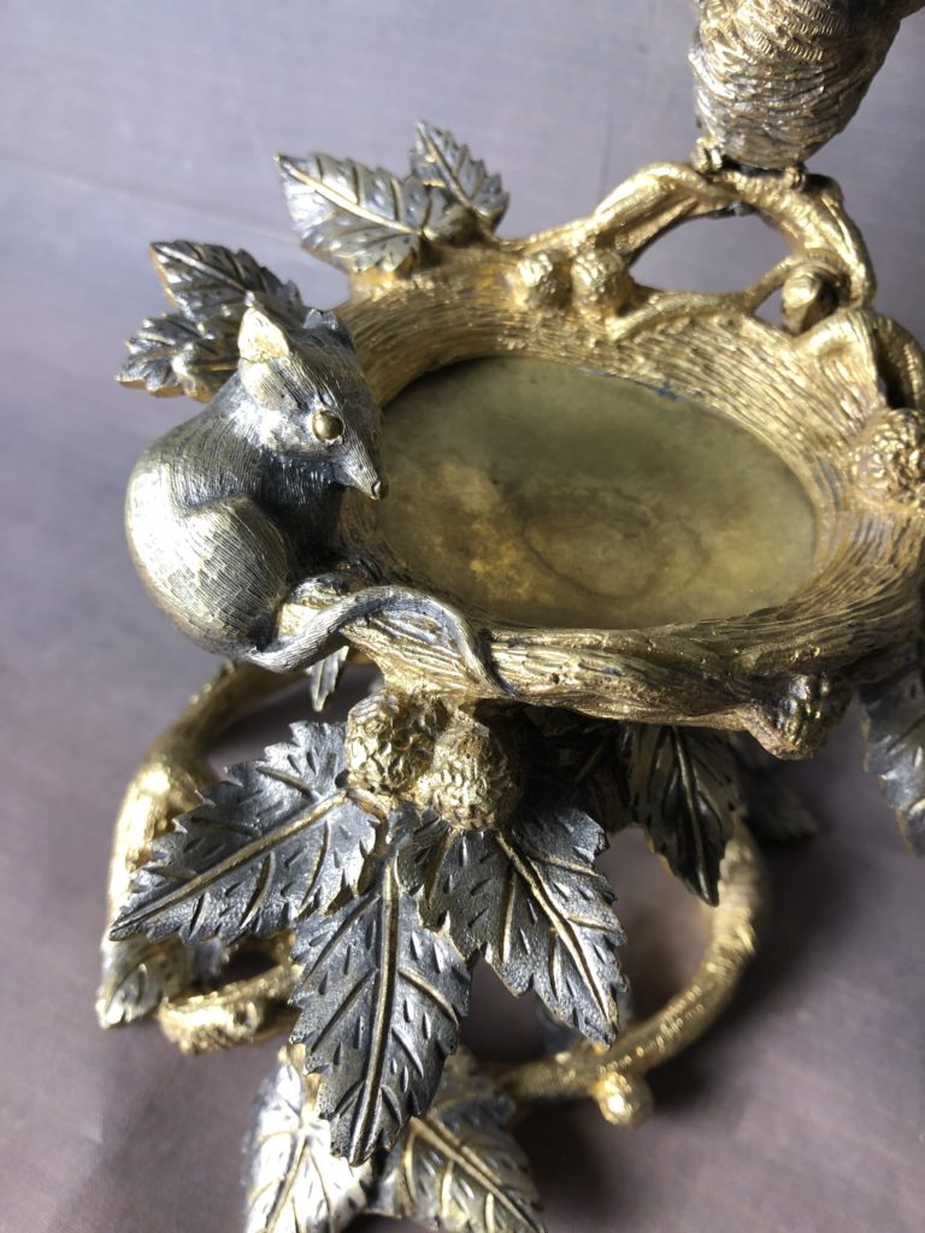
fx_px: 998
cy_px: 616
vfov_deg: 63.4
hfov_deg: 49.7
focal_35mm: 28
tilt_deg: -49.1
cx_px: 462
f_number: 1.8
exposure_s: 1/25
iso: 40
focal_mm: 4
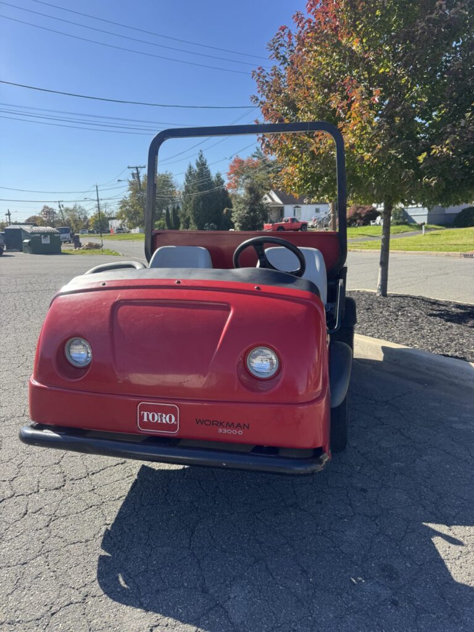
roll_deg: +1.9
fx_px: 438
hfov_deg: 56.8
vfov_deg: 71.6
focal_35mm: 24
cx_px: 237
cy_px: 316
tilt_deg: -10.9
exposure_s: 1/1923
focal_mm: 6.76
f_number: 1.78
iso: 80
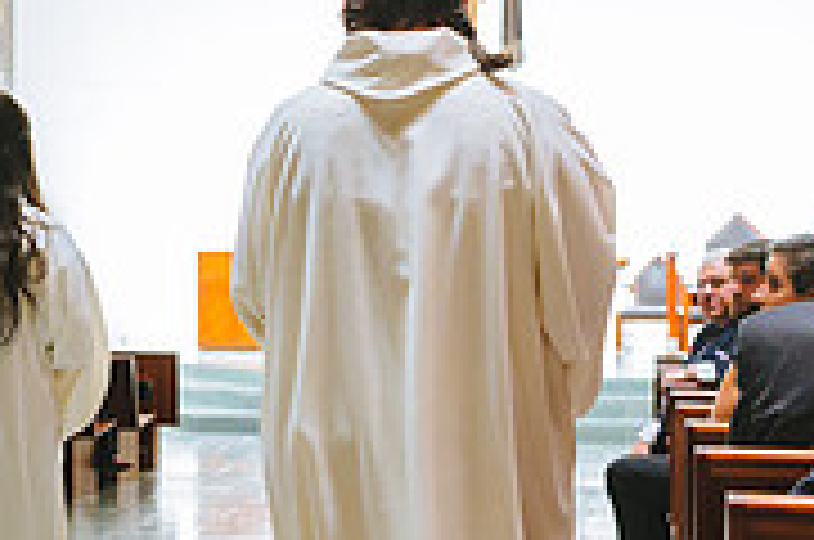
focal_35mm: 77
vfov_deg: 17.6
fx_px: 1738
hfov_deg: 24.3
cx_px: -117
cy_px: 302
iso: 5000
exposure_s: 1/160
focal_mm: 24
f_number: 2.8
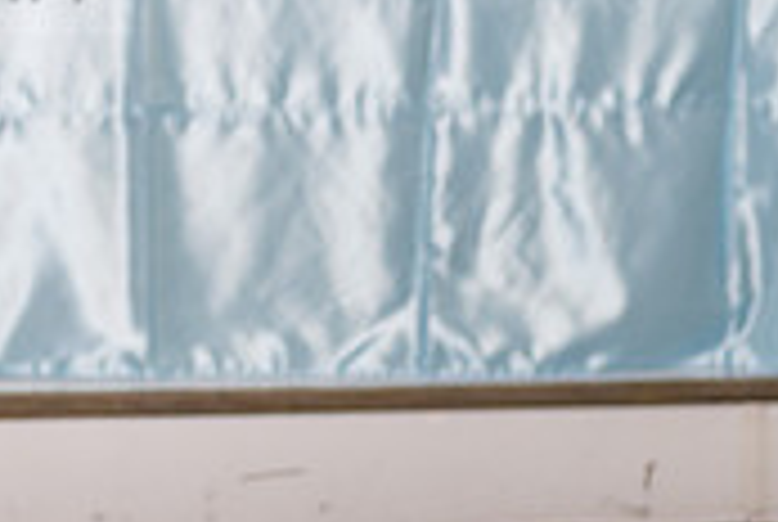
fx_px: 3767
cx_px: -247
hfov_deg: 11.5
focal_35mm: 174
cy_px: -74
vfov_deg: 7.9
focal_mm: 52
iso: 1000
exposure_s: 1/160
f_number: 3.2
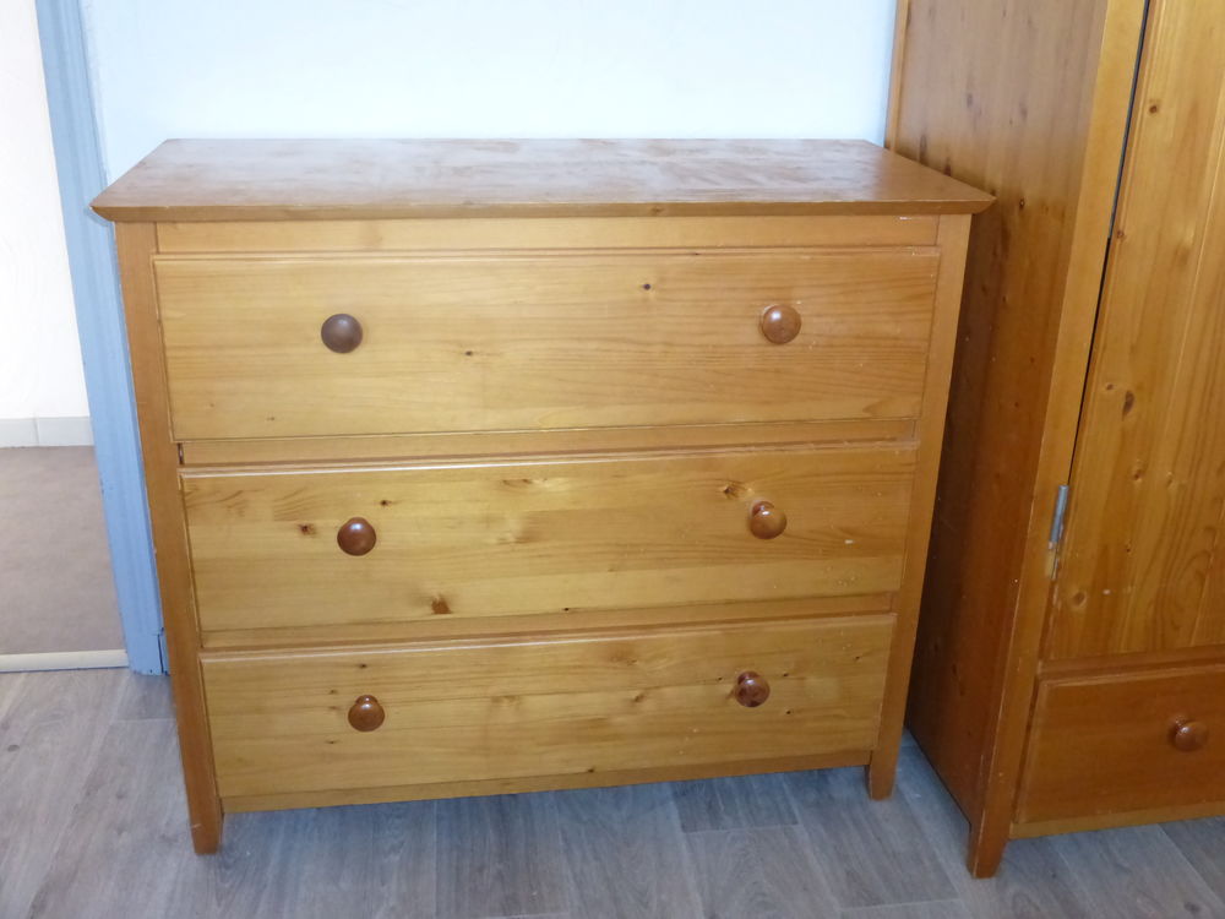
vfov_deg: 40.7
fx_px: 1239
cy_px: 460
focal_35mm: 35
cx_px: 612
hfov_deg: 52.6
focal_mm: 6
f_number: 3.5
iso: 800
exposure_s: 1/60
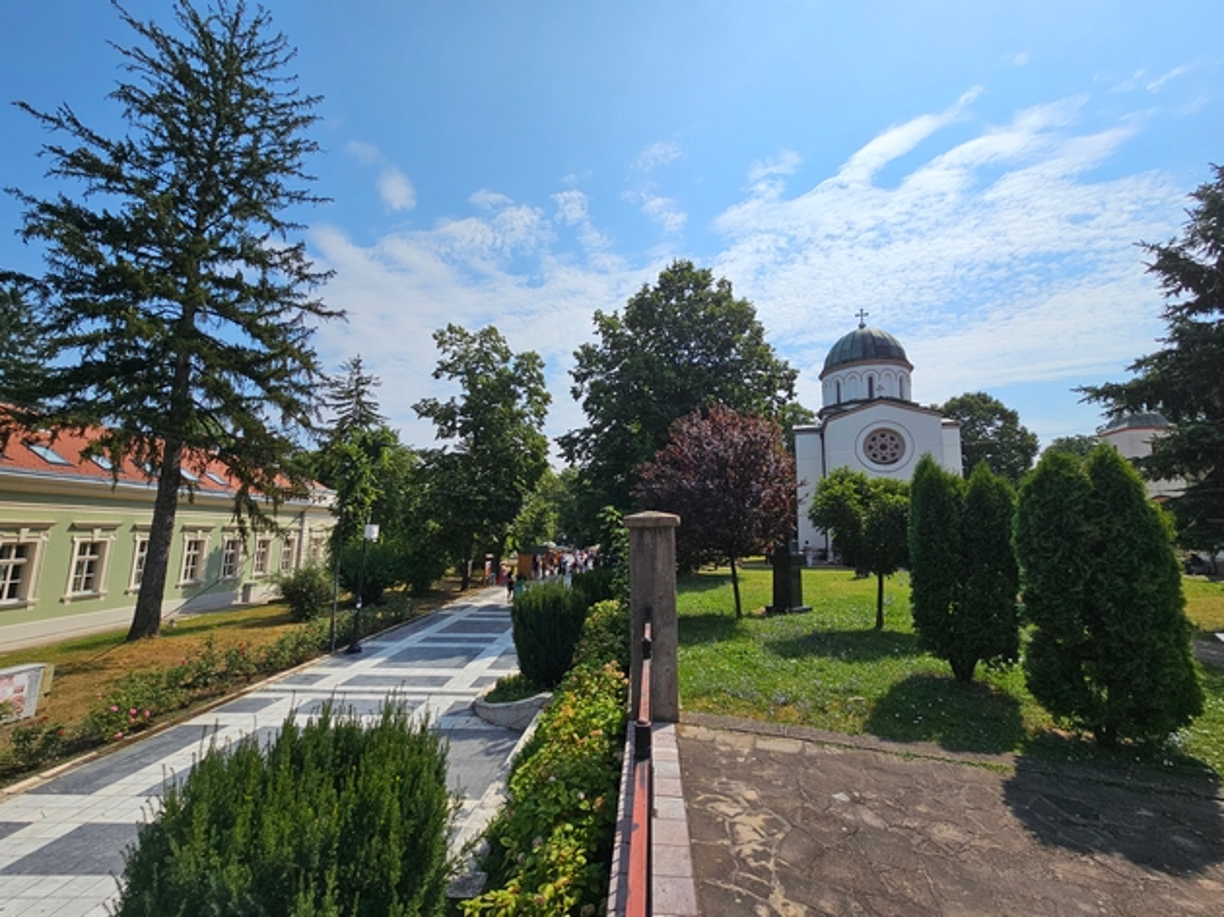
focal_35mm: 13
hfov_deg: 106.2
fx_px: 459
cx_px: 612
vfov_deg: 89.9
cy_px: 458
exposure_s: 1/4769
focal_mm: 2.2
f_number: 2.2
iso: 50
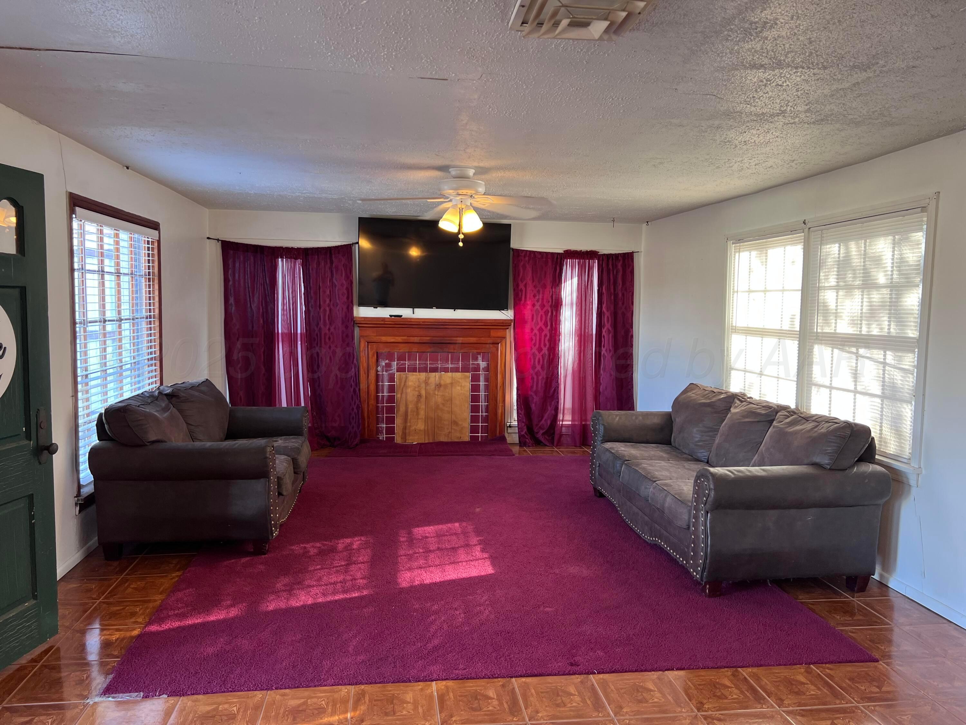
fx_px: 726
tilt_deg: -4.6
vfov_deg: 53.1
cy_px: 362
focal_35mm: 26
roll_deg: -0.5
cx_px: 483
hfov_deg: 67.3
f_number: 1.5
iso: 80
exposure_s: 1/60
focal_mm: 5.7
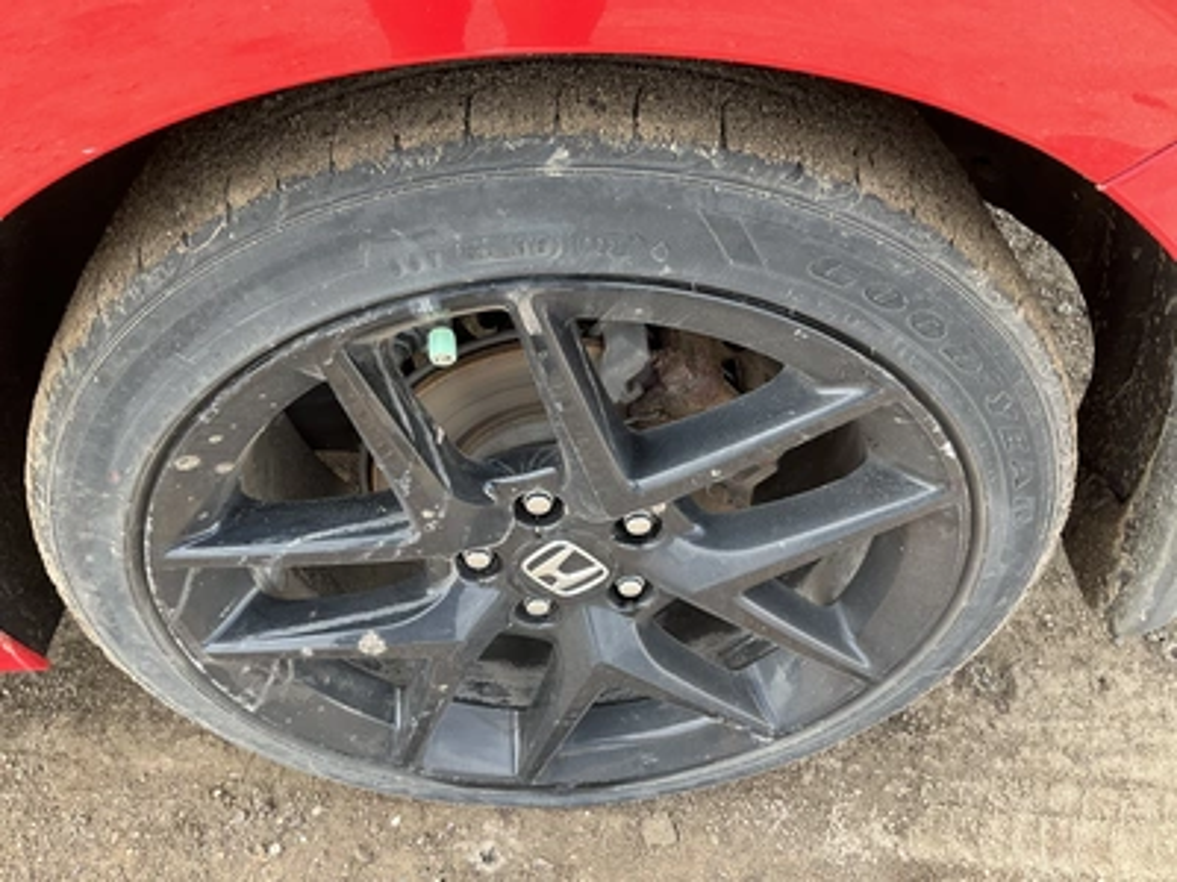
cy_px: 441
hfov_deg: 61.7
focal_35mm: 29
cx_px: 588
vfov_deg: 48.2
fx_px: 986
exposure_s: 1/168
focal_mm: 3
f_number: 1.8
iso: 32
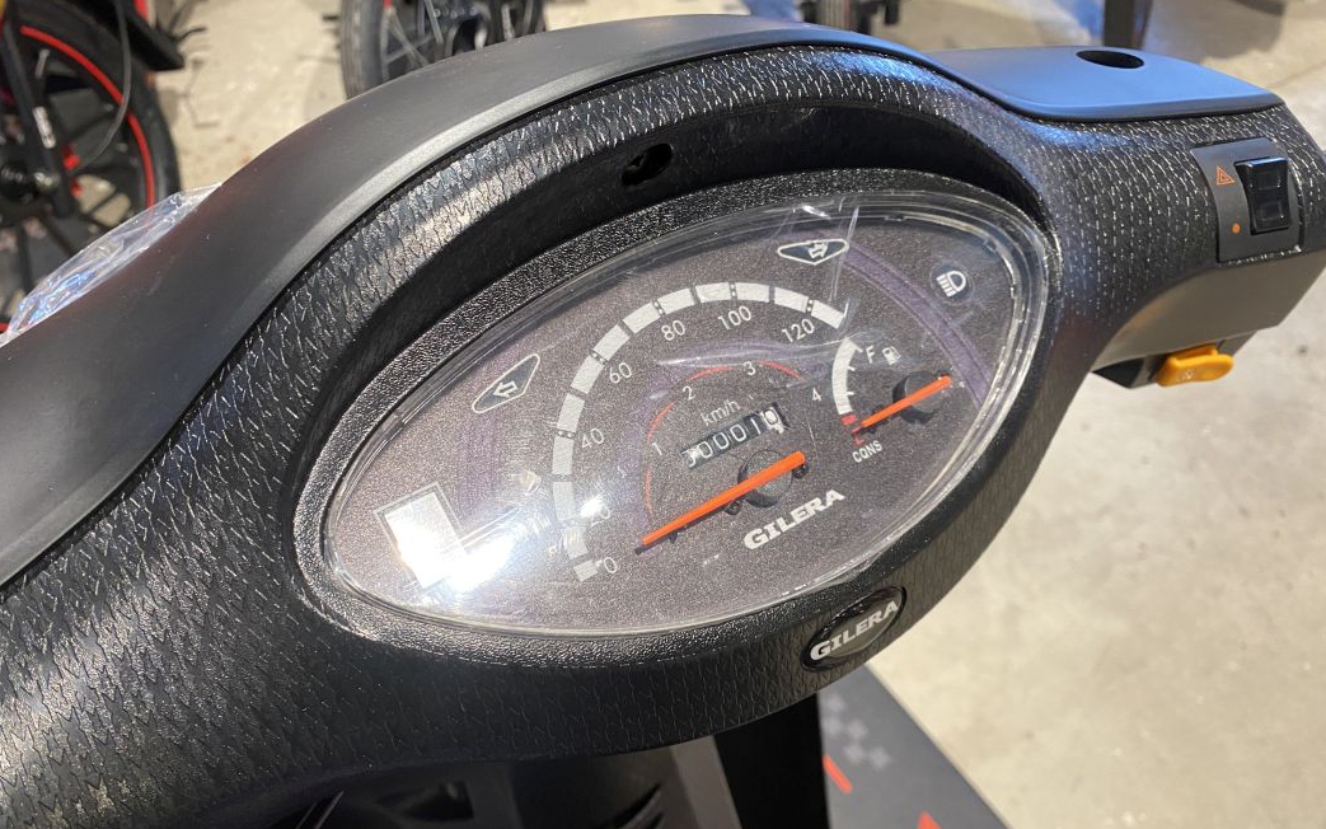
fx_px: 1012
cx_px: 660
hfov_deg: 66.5
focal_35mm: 28
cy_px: 437
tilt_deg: -51.2
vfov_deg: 44.5
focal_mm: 4.25
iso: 160
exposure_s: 1/50
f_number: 1.8
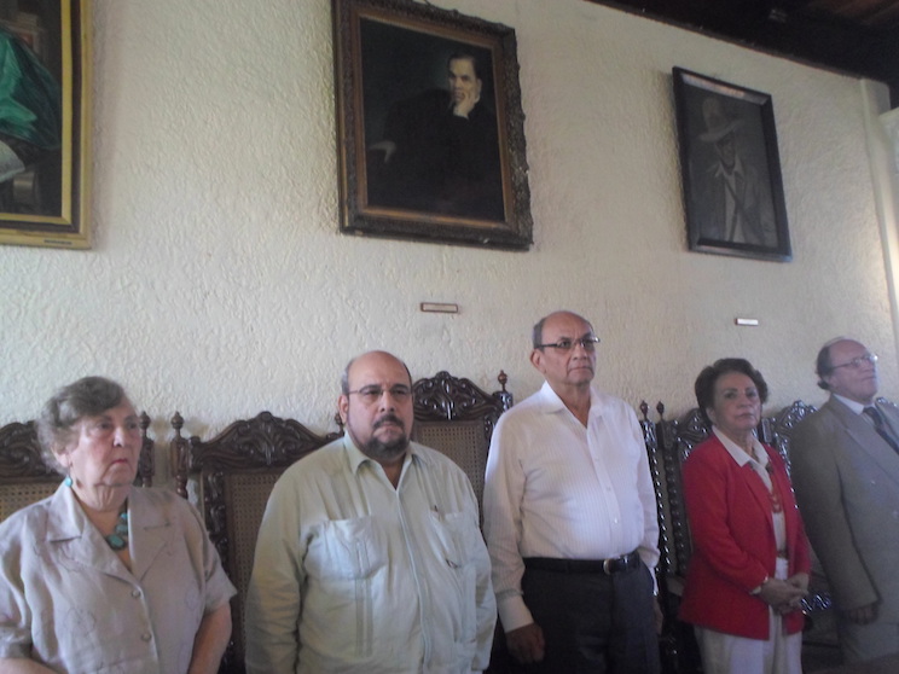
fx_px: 935
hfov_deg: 51.4
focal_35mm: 36
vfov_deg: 39.7
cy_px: 337
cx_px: 450
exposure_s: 1/30
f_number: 3
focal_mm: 6.5
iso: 400
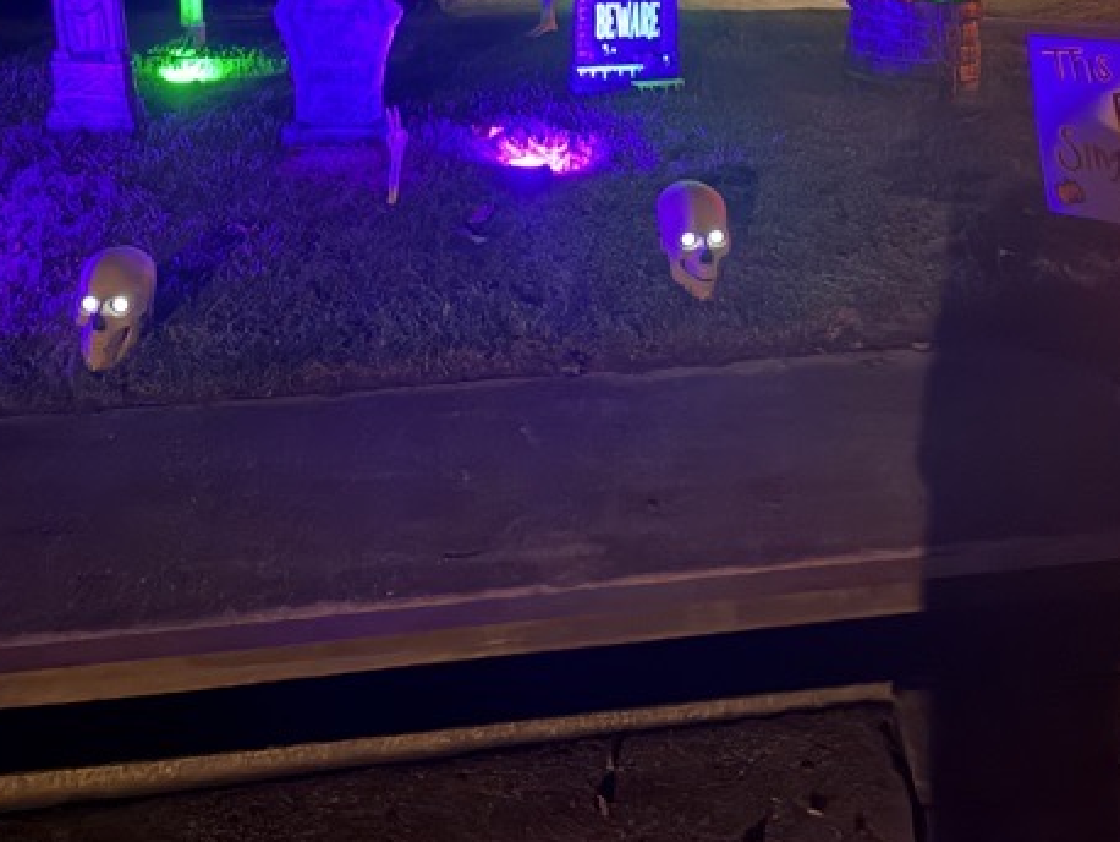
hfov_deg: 55.2
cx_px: 501
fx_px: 1068
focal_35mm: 33
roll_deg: -6.3
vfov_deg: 35.6
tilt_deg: -2.5
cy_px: -120
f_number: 2.2
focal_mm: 2.22
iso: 1250
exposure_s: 1/4
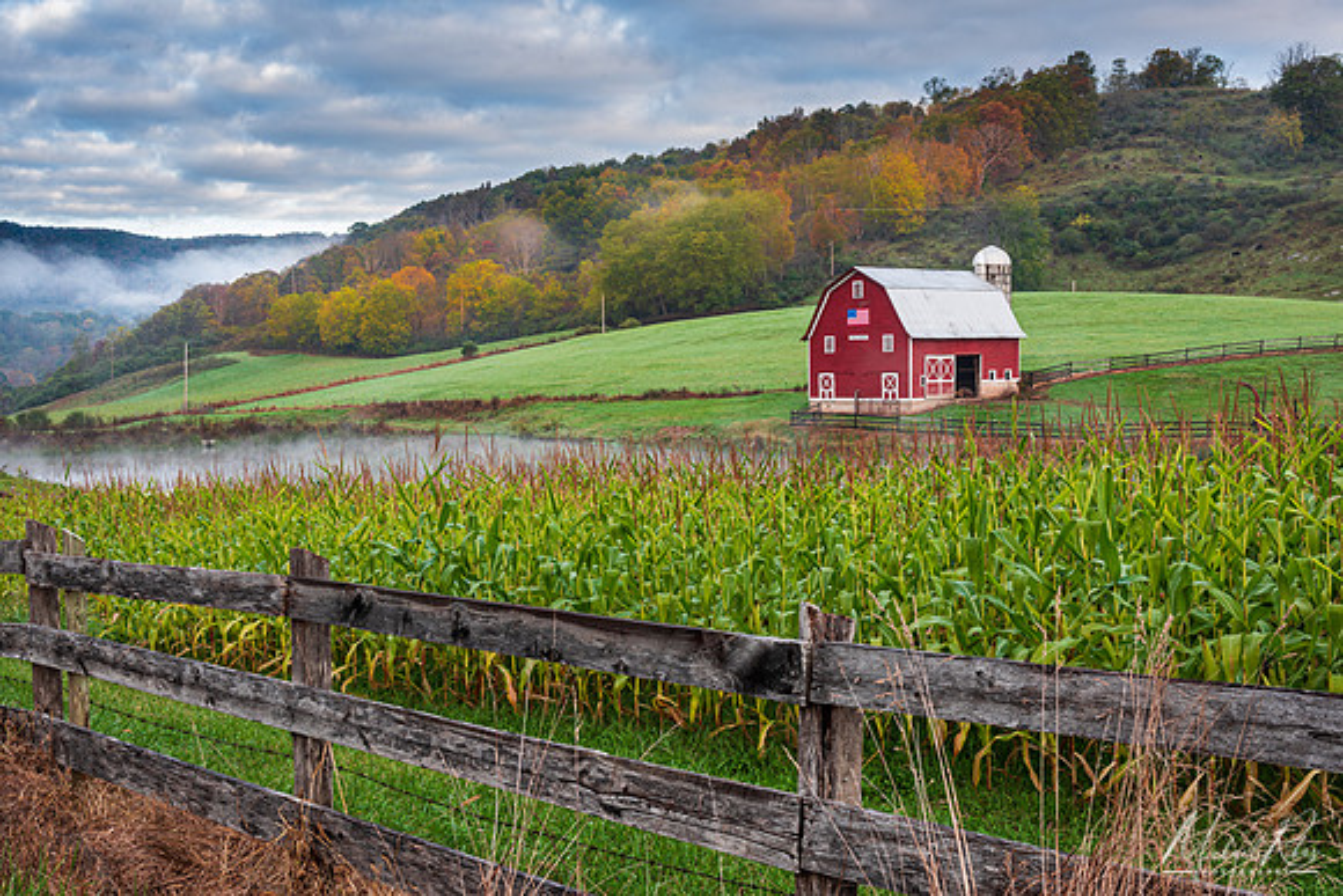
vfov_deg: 30.5
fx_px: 1642
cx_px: 672
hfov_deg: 44.5
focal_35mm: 44
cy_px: 448
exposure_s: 1/6
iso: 64
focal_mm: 44
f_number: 13
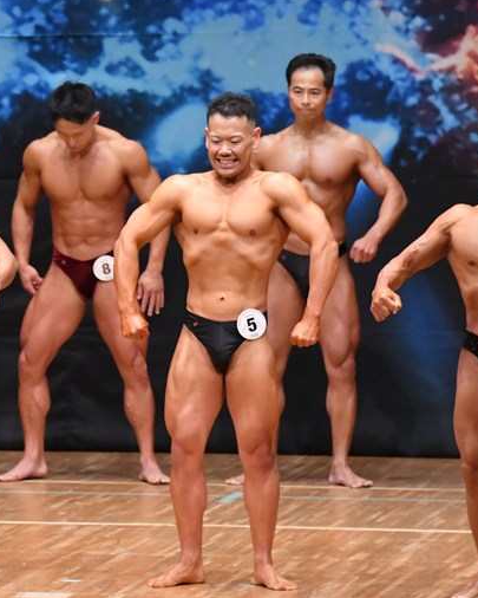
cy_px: 300
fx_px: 6859
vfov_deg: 5.0
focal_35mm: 388
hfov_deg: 4.0
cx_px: 47
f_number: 5.6
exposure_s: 1/400
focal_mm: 180
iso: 8000
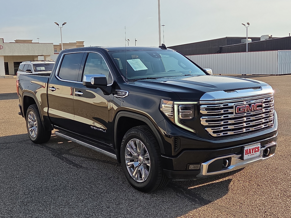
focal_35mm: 42
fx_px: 353
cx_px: 146
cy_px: 109
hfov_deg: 44.8
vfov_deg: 34.3
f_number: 1.8
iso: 25
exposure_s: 1/1667
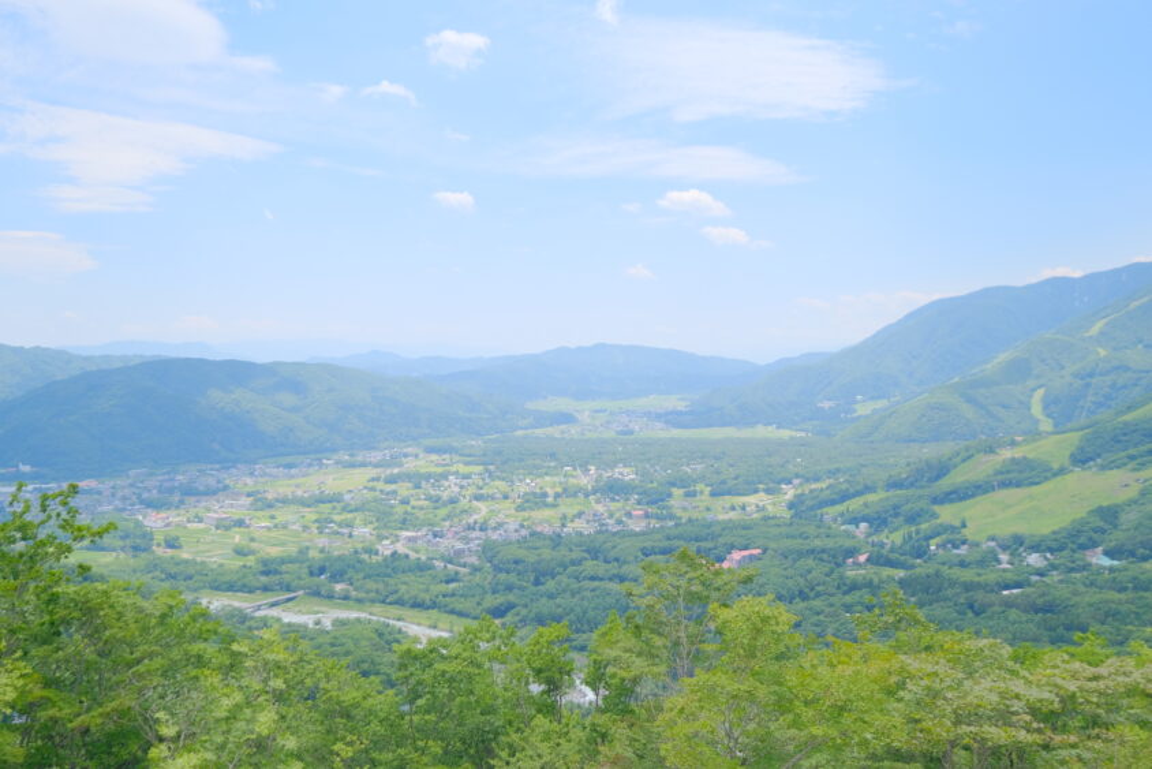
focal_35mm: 36
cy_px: 384
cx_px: 576
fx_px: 1152
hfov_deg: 53.1
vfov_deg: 36.9
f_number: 5
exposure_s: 1/850
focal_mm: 24
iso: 640
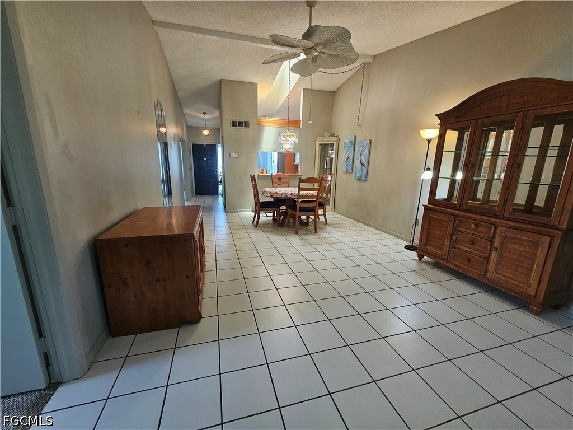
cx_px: 286
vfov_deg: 89.9
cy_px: 215
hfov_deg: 106.2
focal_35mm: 13
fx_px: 215
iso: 250
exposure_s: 1/60
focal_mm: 2.2
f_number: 2.2
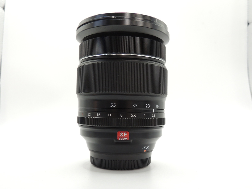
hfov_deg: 55.4
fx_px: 240
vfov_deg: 42.9
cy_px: 94
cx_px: 126
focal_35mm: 33
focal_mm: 5.8
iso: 280
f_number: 3.2
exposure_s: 1/50
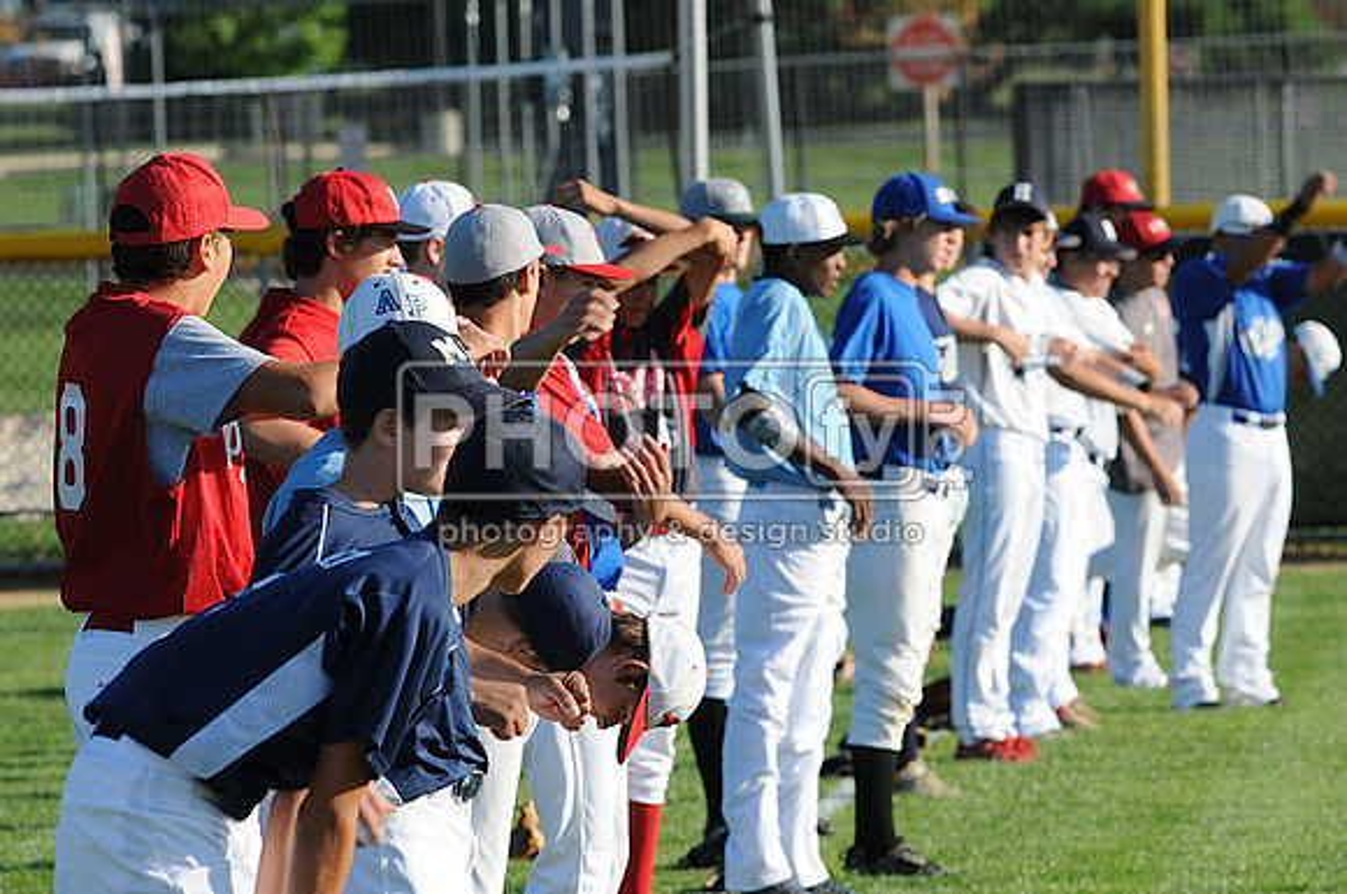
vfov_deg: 3.0
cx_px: 674
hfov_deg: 4.6
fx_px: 16814
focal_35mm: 450
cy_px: 447
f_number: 11
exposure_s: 1/200
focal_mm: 300
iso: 200
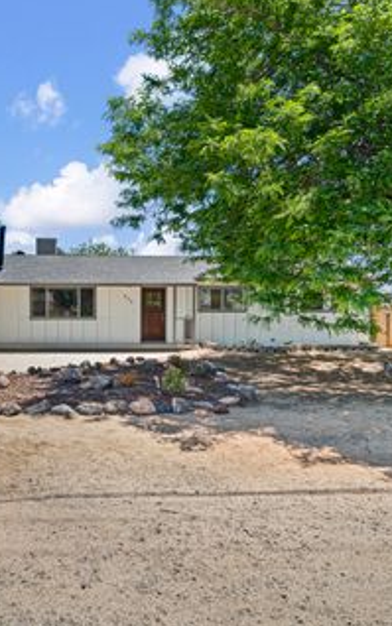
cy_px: 318
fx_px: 410
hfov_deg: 48.7
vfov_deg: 74.8
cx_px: 89
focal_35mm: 24
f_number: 8
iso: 100
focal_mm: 10
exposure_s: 1/30
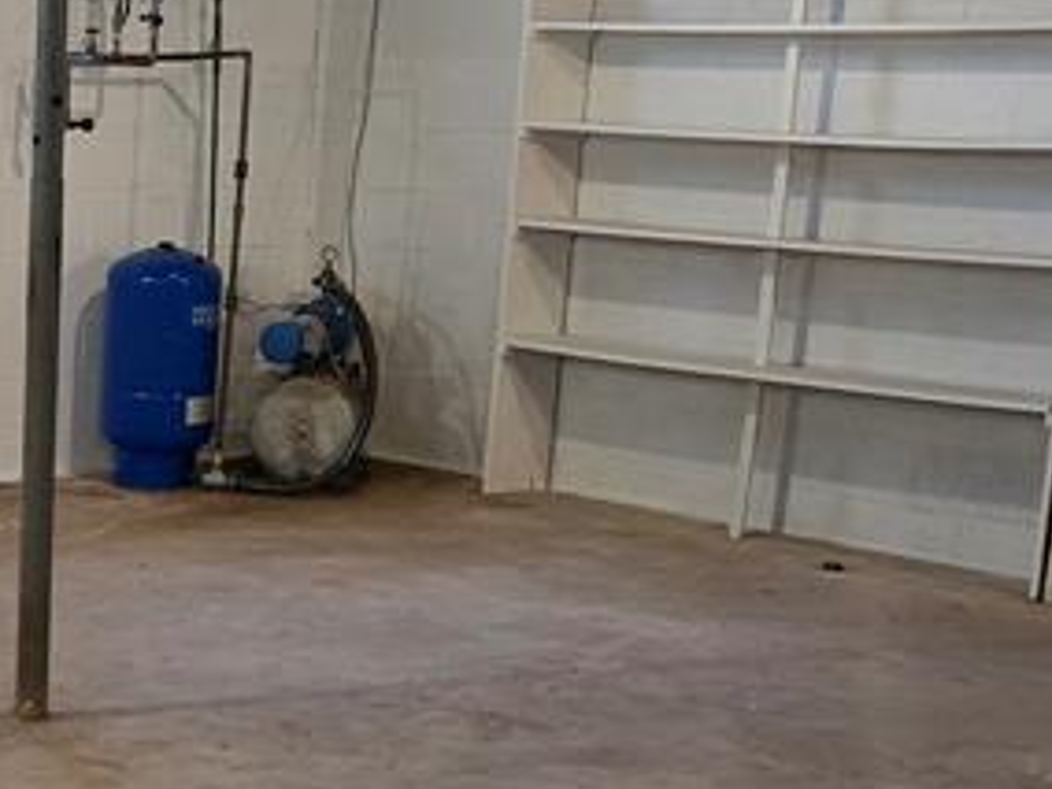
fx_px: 2522
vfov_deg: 17.3
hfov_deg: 22.3
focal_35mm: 83
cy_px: 800
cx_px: -104
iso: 500
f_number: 1.7
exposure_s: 1/60
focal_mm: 6.3
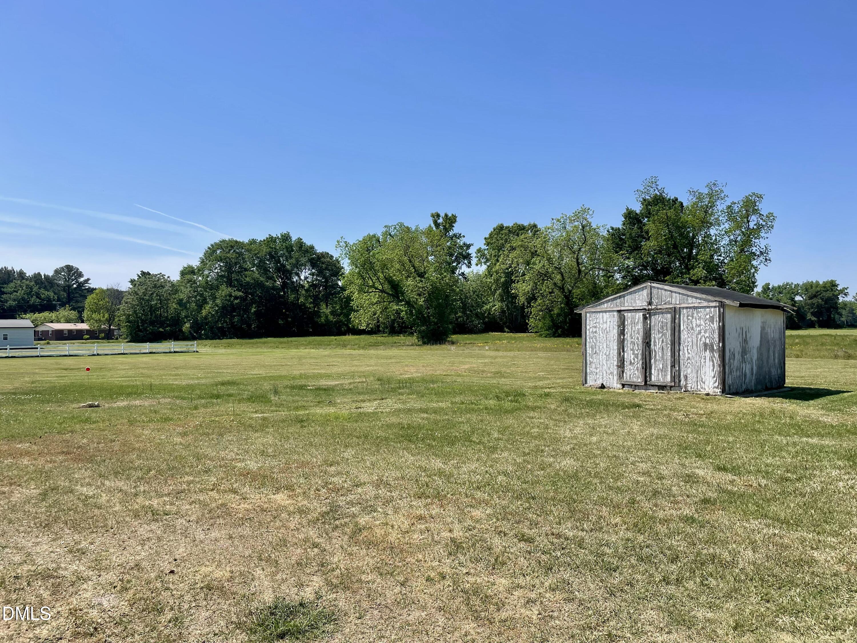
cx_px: 428
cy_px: 322
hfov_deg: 67.3
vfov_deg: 53.1
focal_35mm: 26
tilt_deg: -0.8
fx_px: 644
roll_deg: +0.7
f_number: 1.6
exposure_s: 1/4132
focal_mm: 4.2
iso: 32
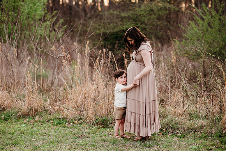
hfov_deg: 23.9
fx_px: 534
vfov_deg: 16.1
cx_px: 113
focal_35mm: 85
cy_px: 76
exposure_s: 1/400
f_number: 2.5
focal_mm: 85
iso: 200
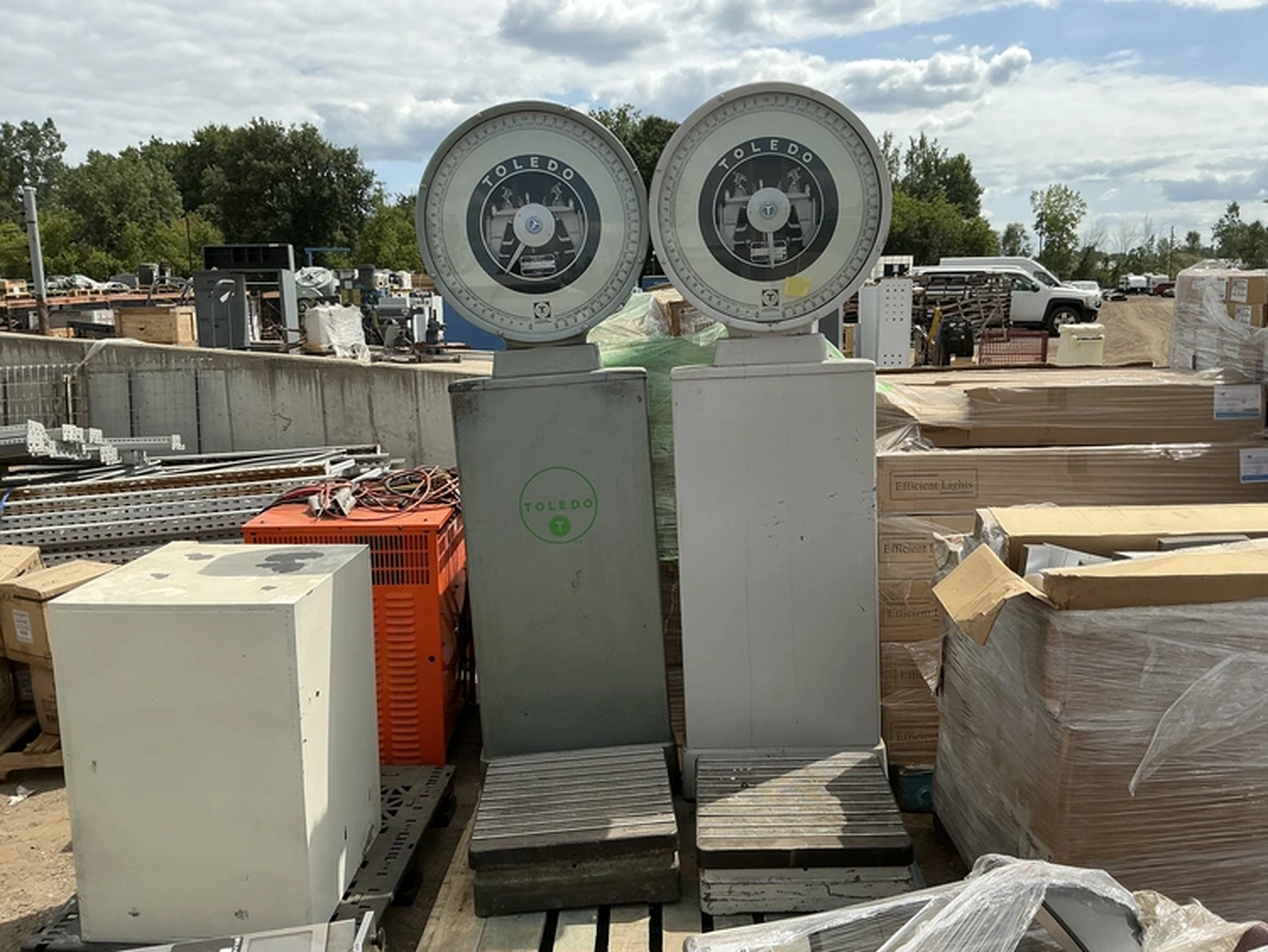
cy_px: 476
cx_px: 634
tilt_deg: -7.0
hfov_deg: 63.4
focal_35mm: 28
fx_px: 1026
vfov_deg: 49.8
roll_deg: +0.0
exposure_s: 1/1912
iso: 25
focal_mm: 3
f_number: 1.8
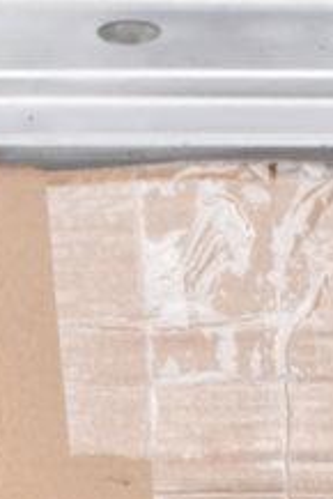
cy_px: 774
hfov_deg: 6.8
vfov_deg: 9.8
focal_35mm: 202
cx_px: 280
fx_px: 2798
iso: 200
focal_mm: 32
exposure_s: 1/200
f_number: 7.1
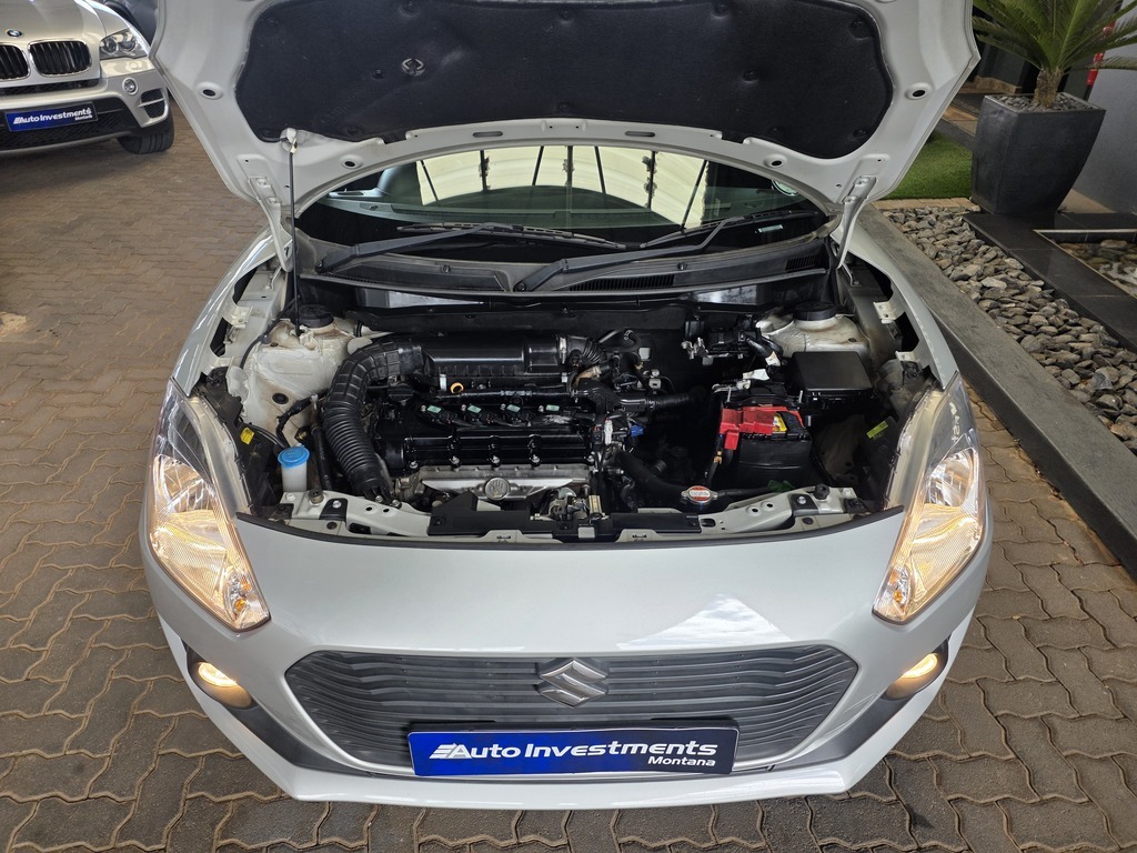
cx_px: 568
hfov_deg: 73.9
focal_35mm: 23
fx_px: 755
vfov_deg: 58.9
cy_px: 426
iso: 40
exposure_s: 1/180
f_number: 1.7
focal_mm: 6.25
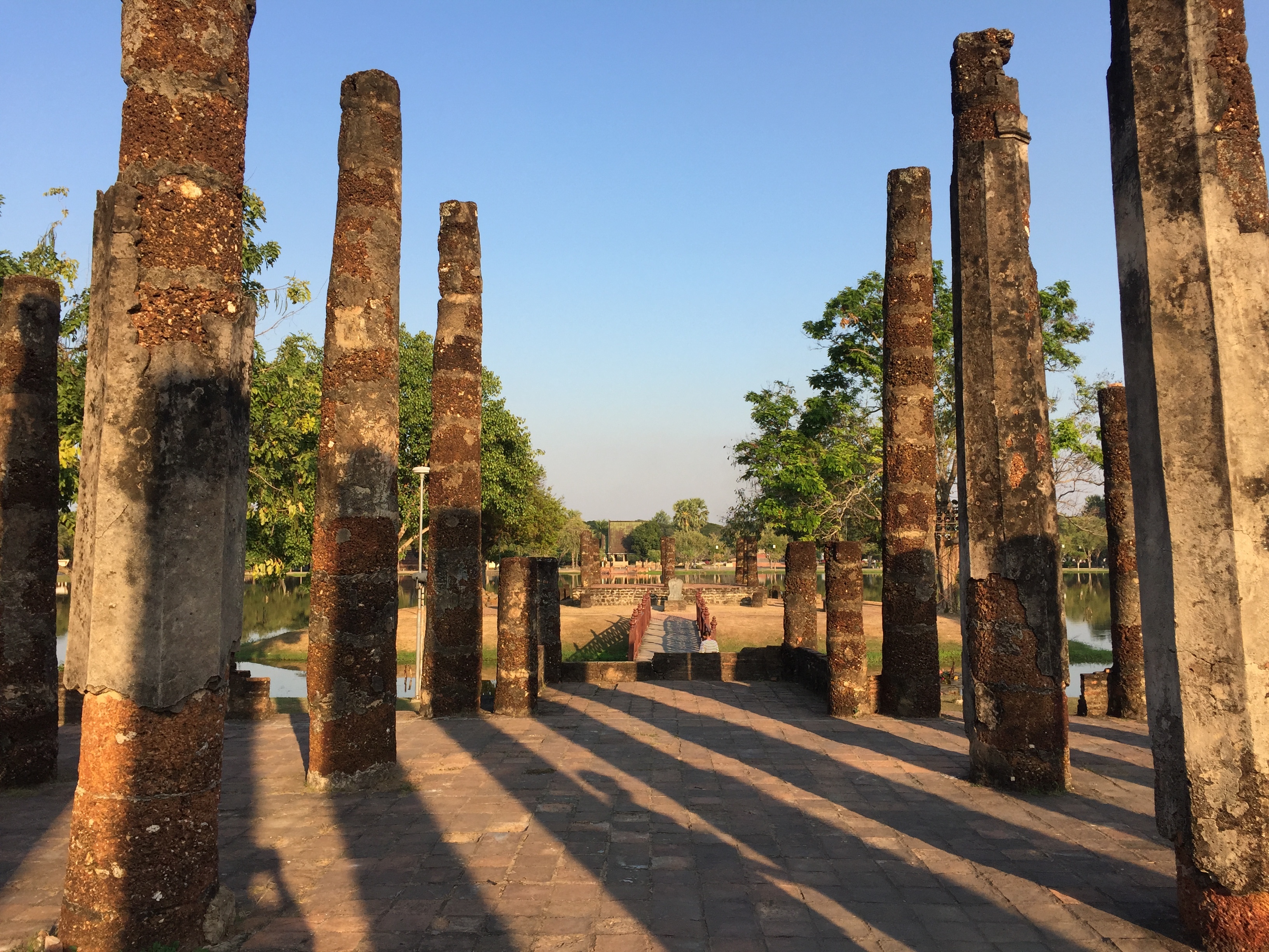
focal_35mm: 29
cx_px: 634
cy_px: 476
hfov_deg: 61.7
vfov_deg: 48.2
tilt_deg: +3.7
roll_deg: +0.0
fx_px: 1063
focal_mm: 4.15
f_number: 2.2
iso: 32
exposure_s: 1/1099
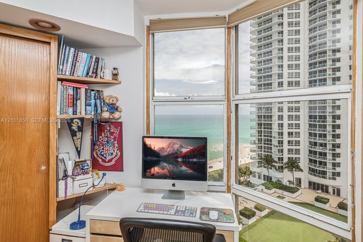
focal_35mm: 18
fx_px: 182
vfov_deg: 67.4
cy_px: 121
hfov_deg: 90.0
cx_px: 182
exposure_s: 1/160
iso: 200
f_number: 10
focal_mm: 18
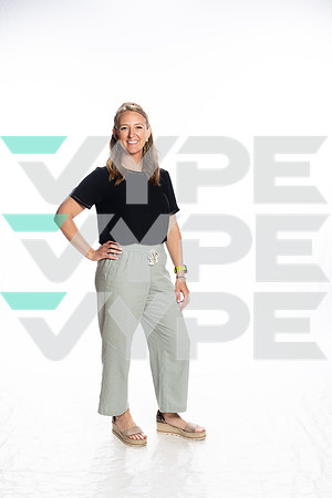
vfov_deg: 39.6
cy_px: 249
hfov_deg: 27.0
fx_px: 692
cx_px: 166
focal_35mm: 50
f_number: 8
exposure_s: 1/250
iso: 400
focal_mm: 50
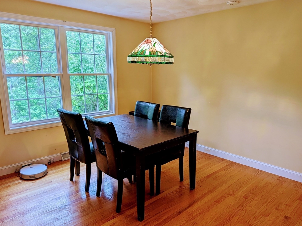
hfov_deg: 69.4
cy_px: 117
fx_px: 218
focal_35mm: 25
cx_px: 154
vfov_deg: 54.9
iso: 37
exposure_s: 1/30
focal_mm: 4.53
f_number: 1.7
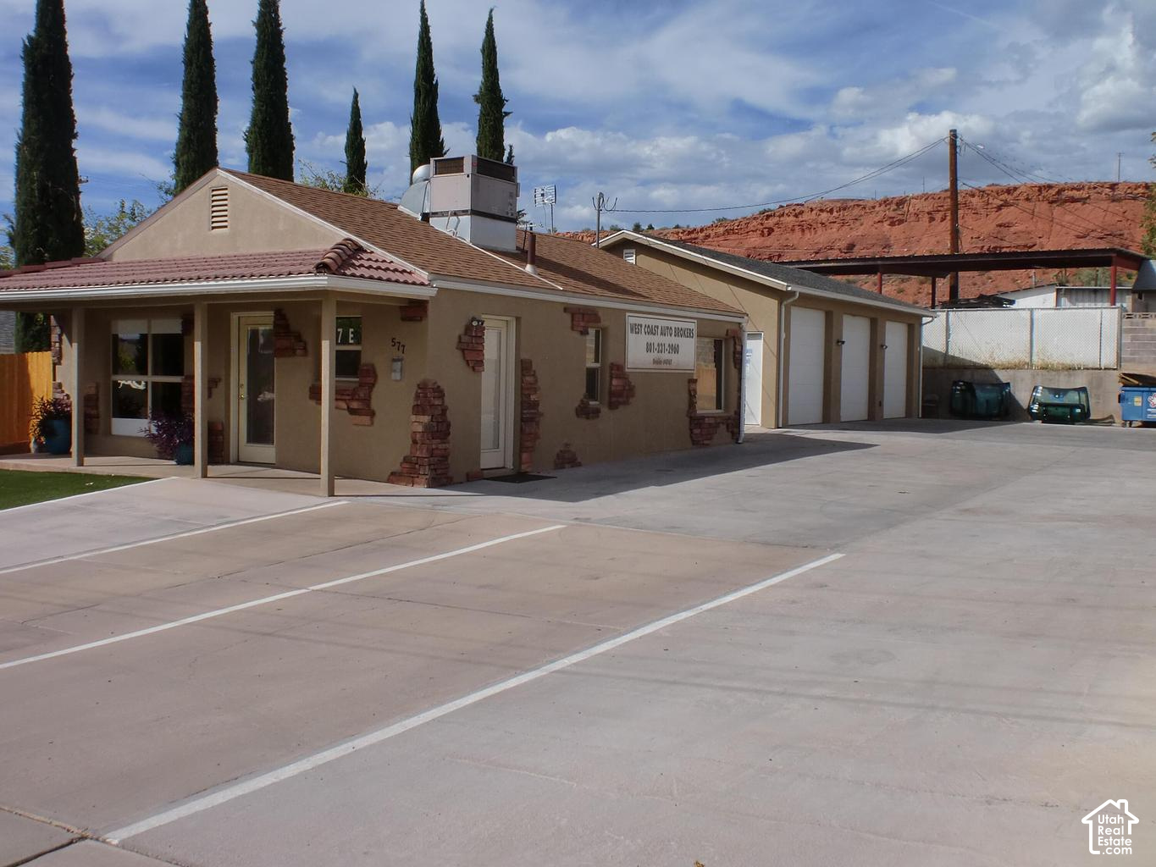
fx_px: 1169
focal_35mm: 35
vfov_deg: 40.7
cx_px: 578
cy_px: 434
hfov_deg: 52.6
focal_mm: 6.3
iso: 64
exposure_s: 1/800
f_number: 5.6
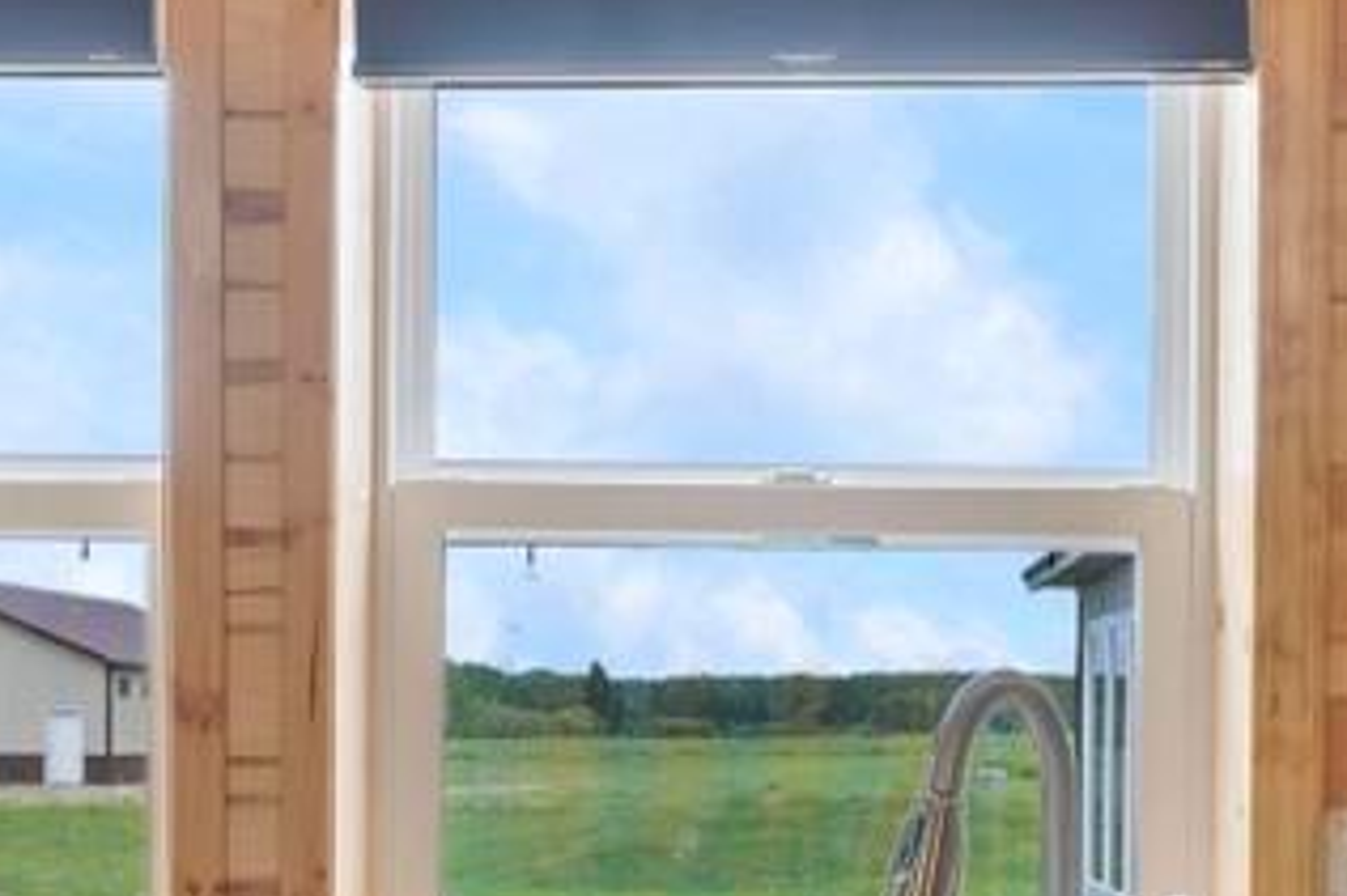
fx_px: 2057
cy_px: 747
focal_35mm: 55
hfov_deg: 36.1
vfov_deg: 24.1
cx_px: 803
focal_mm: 17
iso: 125
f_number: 9
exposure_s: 1/60
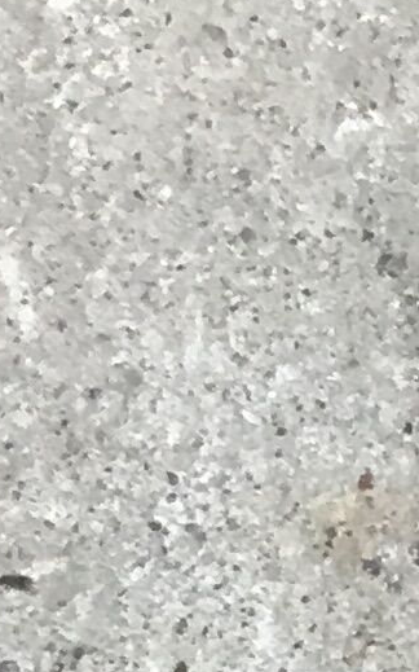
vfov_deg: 7.9
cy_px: 1827
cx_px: 1878
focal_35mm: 239
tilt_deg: -76.8
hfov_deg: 4.8
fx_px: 4370
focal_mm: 4.15
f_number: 2.2
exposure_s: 1/33
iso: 50
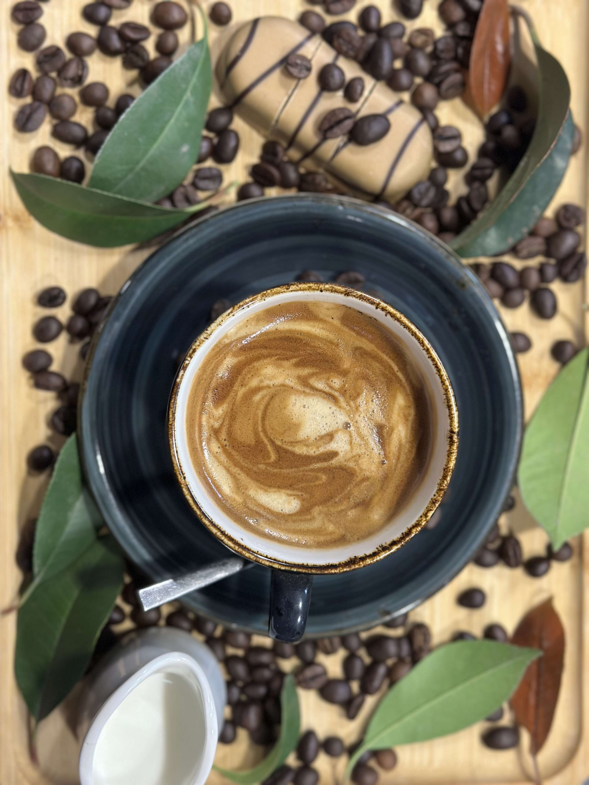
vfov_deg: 39.7
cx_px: 294
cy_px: 392
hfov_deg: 30.3
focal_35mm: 48
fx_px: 1089
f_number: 1.78
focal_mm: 6.86
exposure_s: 1/50
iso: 250
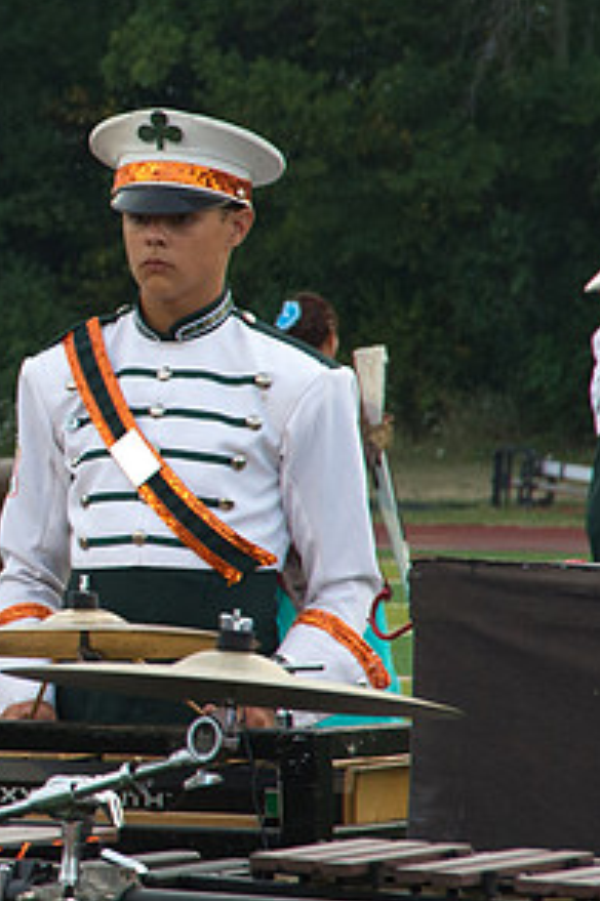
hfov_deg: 3.6
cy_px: 360
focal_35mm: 382
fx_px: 9561
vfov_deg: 5.4
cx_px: -332
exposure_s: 1/320
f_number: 9
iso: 2500
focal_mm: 120
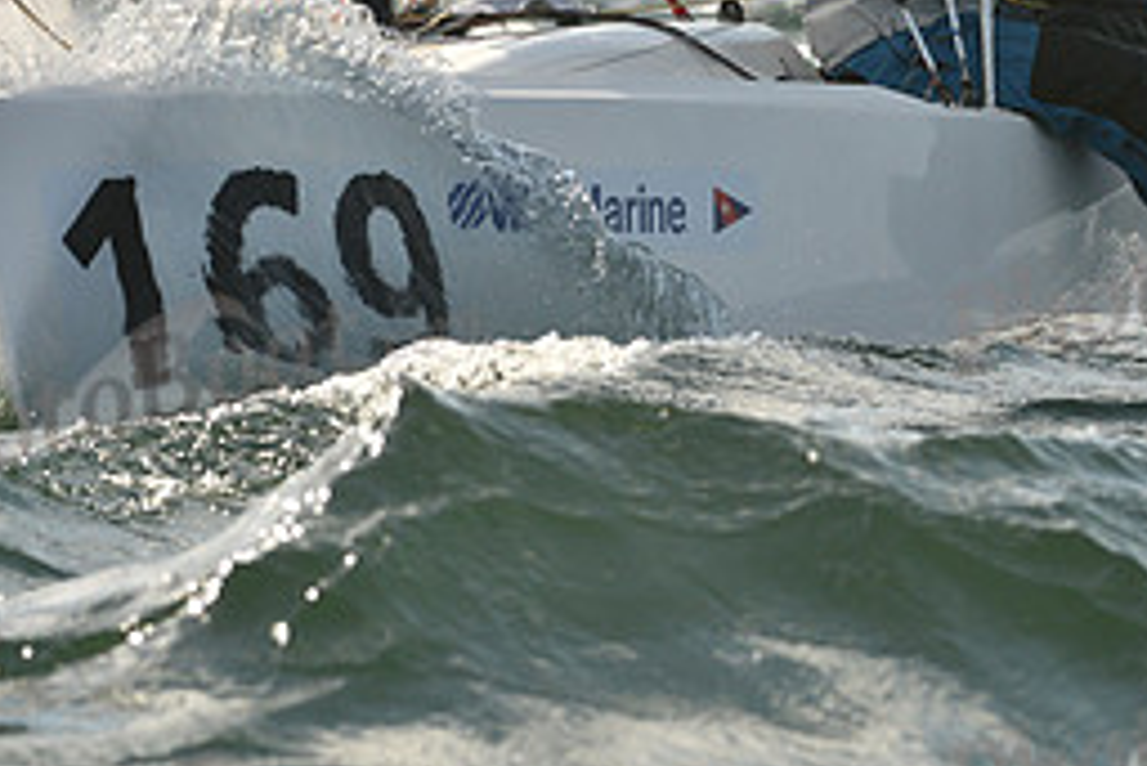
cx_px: 717
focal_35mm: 453
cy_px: 92
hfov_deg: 4.5
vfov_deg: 3.0
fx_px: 14441
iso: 320
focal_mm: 200
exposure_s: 1/1600
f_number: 6.3
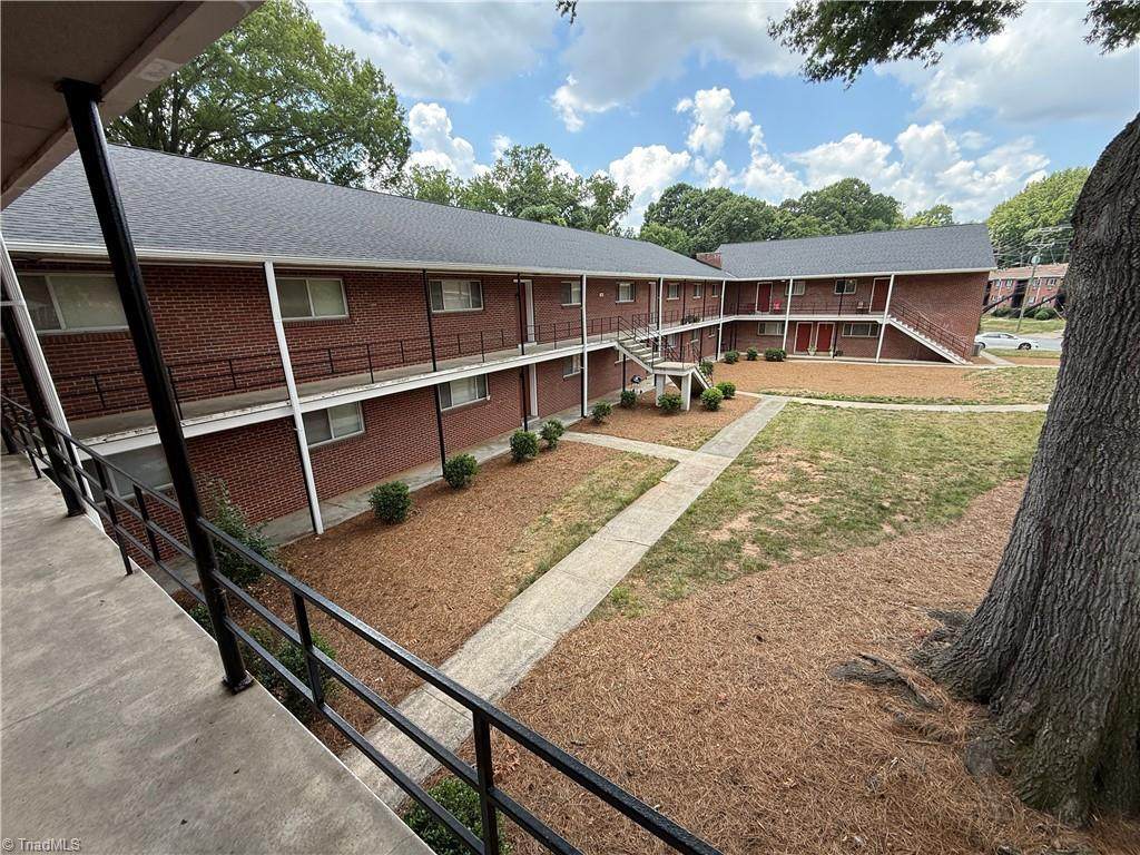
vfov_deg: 85.7
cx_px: 570
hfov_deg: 102.1
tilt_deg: -15.6
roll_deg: +0.9
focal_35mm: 14
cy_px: 428
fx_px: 461
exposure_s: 1/219
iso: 50
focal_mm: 2.22
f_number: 2.2
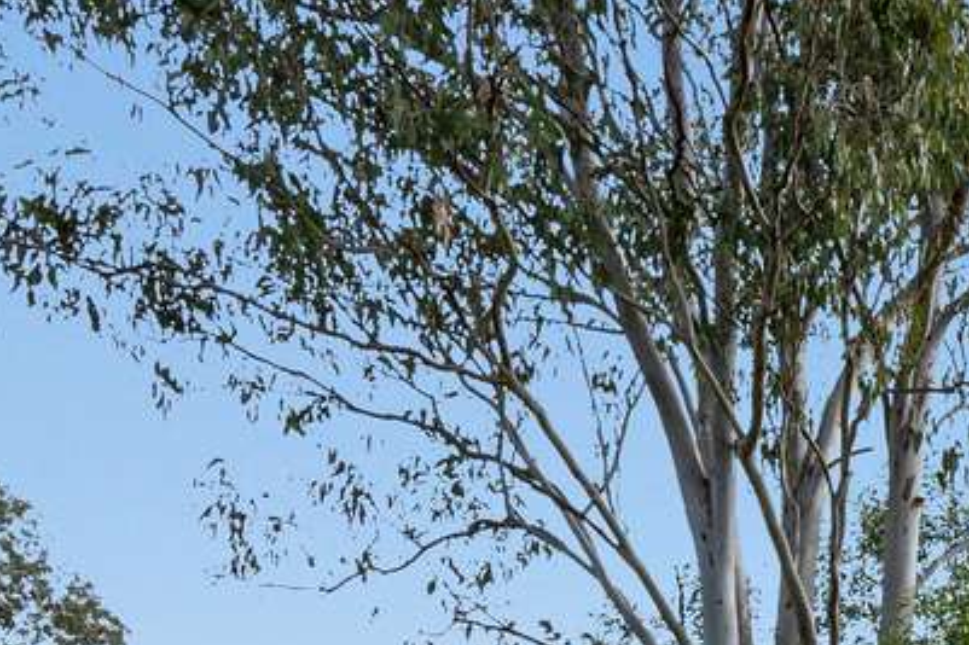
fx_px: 1803
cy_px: 1228
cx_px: 1728
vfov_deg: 16.3
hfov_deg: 21.0
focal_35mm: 67
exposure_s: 1/160
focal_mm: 14
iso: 250
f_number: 9
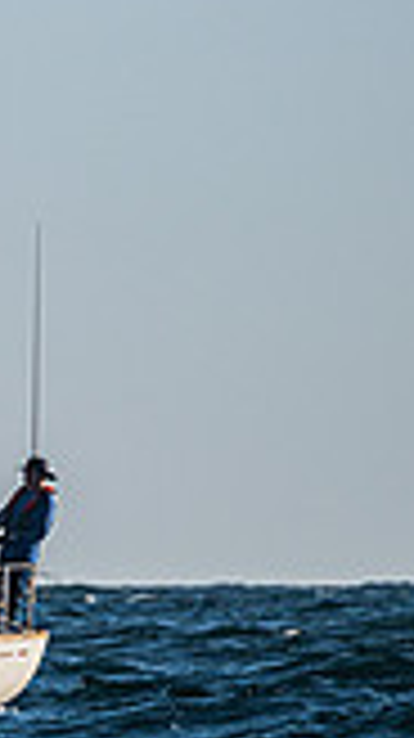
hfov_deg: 0.9
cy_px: 82
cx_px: -632
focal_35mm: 1381
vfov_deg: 1.6
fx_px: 27007
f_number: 6.3
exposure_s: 1/2500
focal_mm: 320
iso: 400
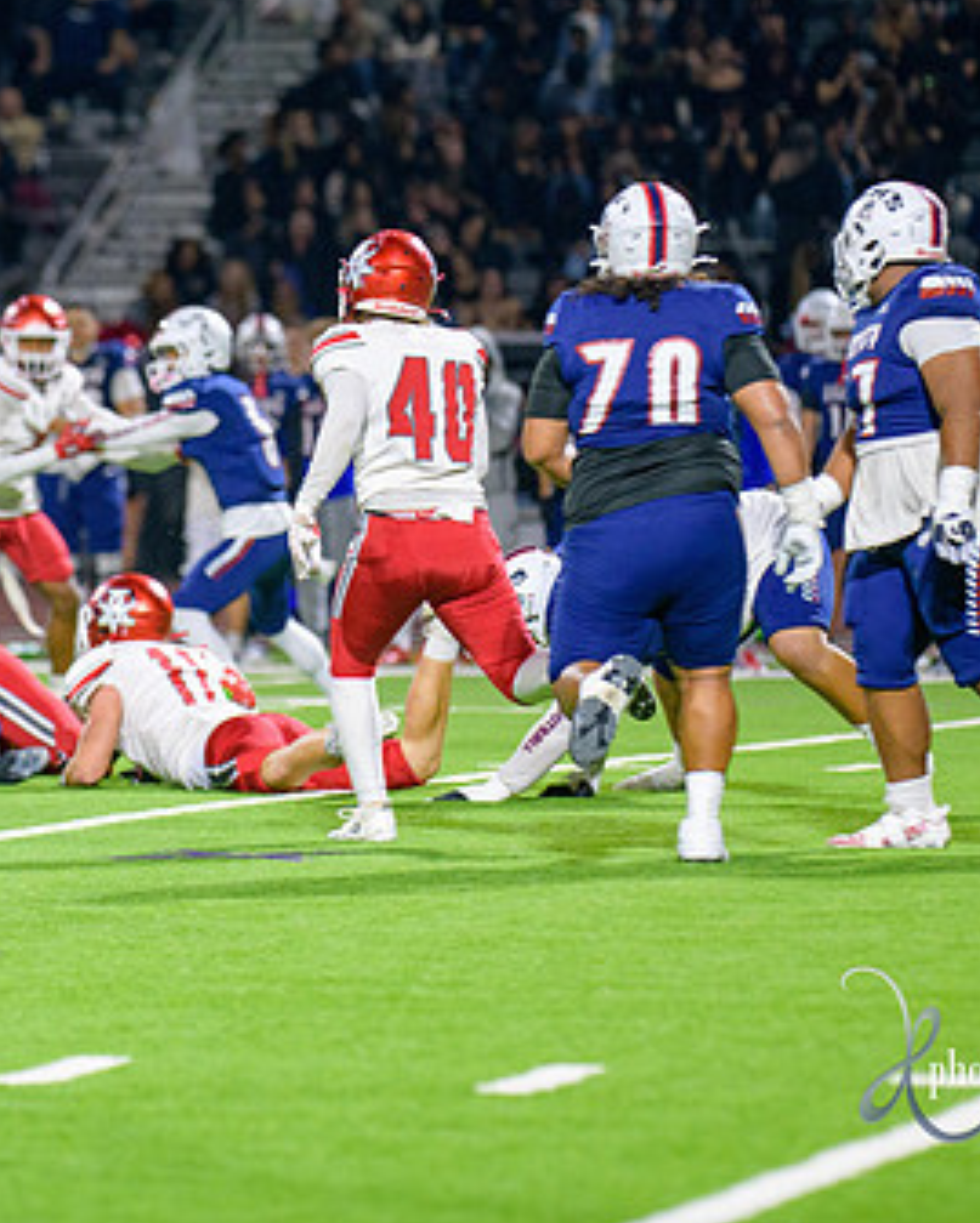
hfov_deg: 4.9
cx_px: 175
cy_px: 530
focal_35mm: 316
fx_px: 11451
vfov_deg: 6.1
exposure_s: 1/250
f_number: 2.8
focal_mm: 195
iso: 2000
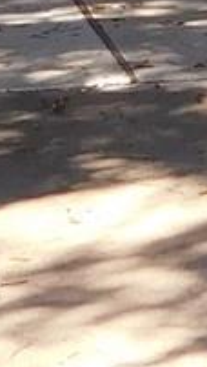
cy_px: -240
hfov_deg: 4.8
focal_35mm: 254
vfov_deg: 8.2
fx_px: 2472
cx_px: 96
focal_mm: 4
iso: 125
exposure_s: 1/320
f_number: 3
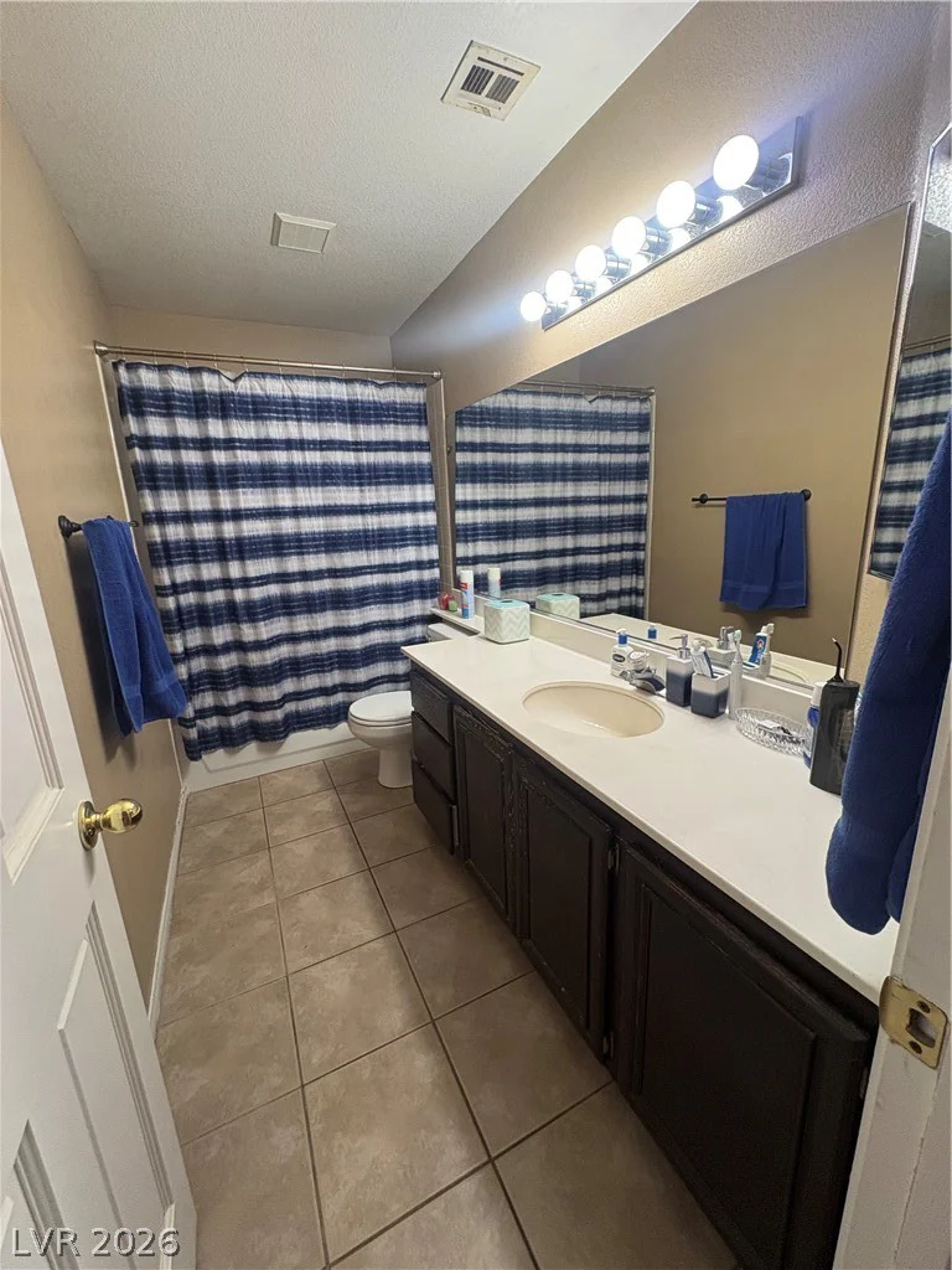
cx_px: 476
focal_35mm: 14
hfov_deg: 85.7
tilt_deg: -13.5
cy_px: 635
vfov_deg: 102.1
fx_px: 513
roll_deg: +1.5
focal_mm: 2.22
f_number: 2.2
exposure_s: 1/60
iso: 200
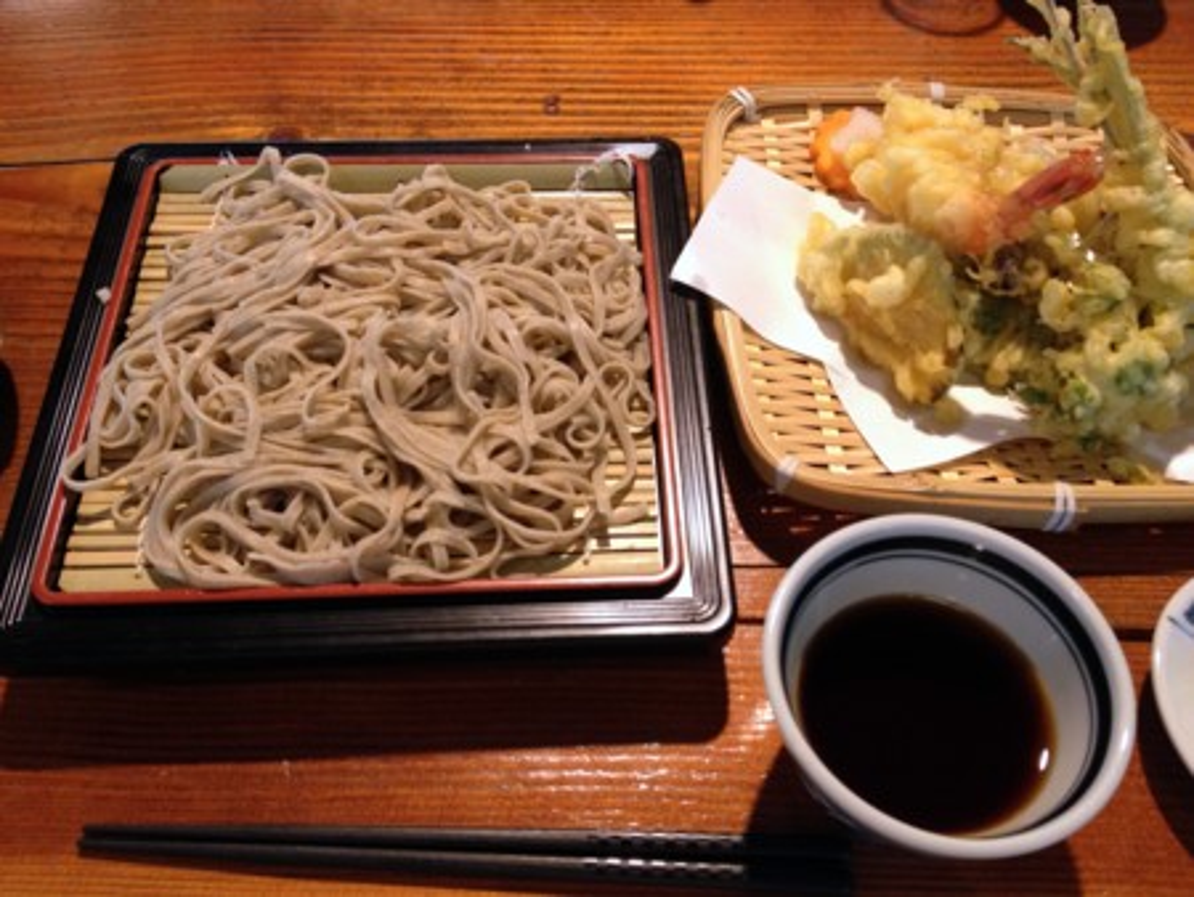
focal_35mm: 35
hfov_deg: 52.6
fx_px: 1208
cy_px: 448
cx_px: 597
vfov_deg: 40.7
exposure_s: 1/20
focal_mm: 4.28
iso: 200
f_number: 2.4
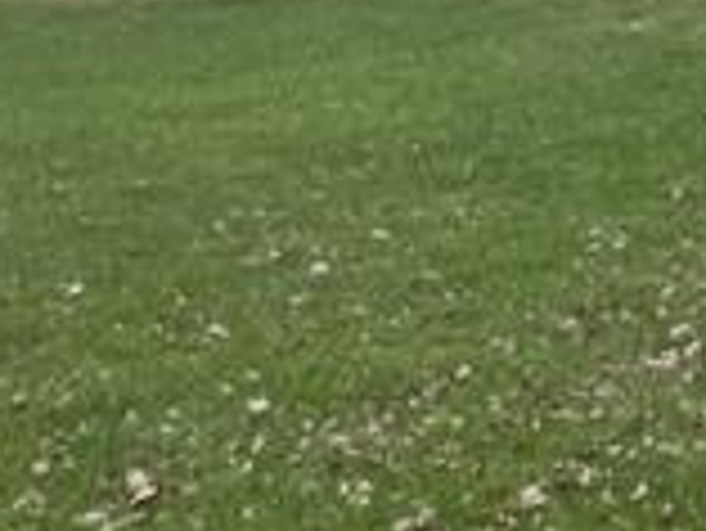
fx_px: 2164
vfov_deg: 13.3
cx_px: 1309
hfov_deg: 15.6
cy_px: -216
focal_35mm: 106
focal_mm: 4.2
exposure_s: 1/458
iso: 32
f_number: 1.6
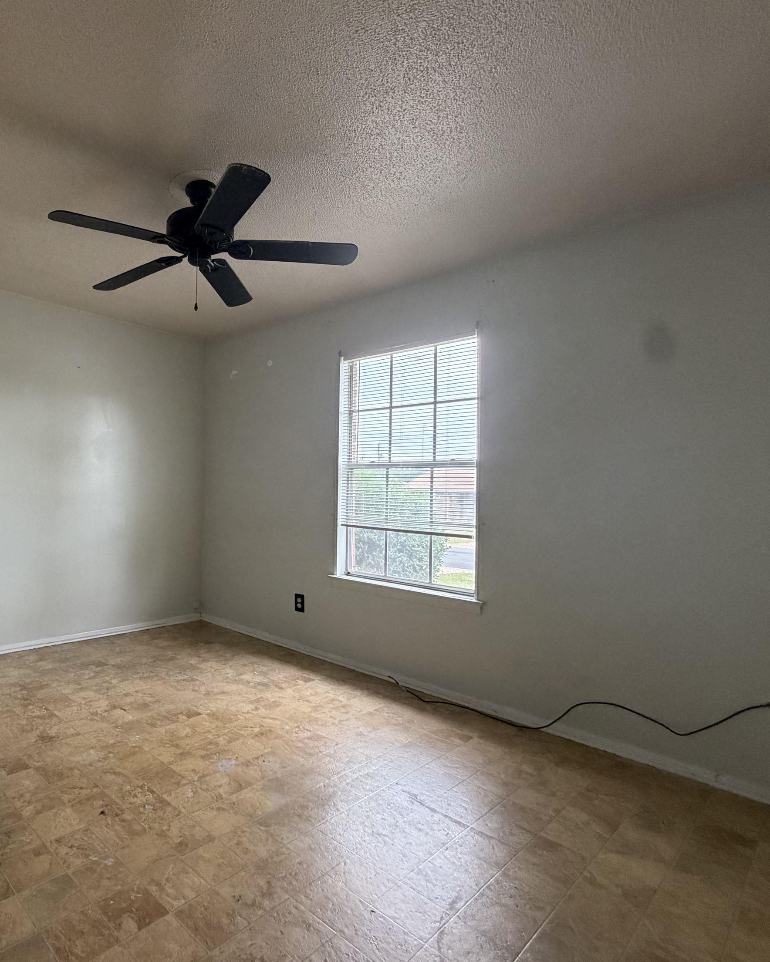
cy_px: 481
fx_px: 541
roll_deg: -1.5
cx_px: 177
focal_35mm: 19
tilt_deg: +0.1
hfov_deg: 65.7
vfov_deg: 83.3
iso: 320
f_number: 2.2
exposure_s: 1/85
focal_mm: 2.22
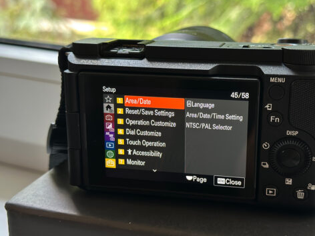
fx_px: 519
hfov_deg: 33.7
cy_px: 137
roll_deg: -0.8
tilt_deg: -18.0
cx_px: 182
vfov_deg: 25.6
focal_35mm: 57
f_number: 1.78
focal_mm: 6.86
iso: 400
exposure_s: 1/55
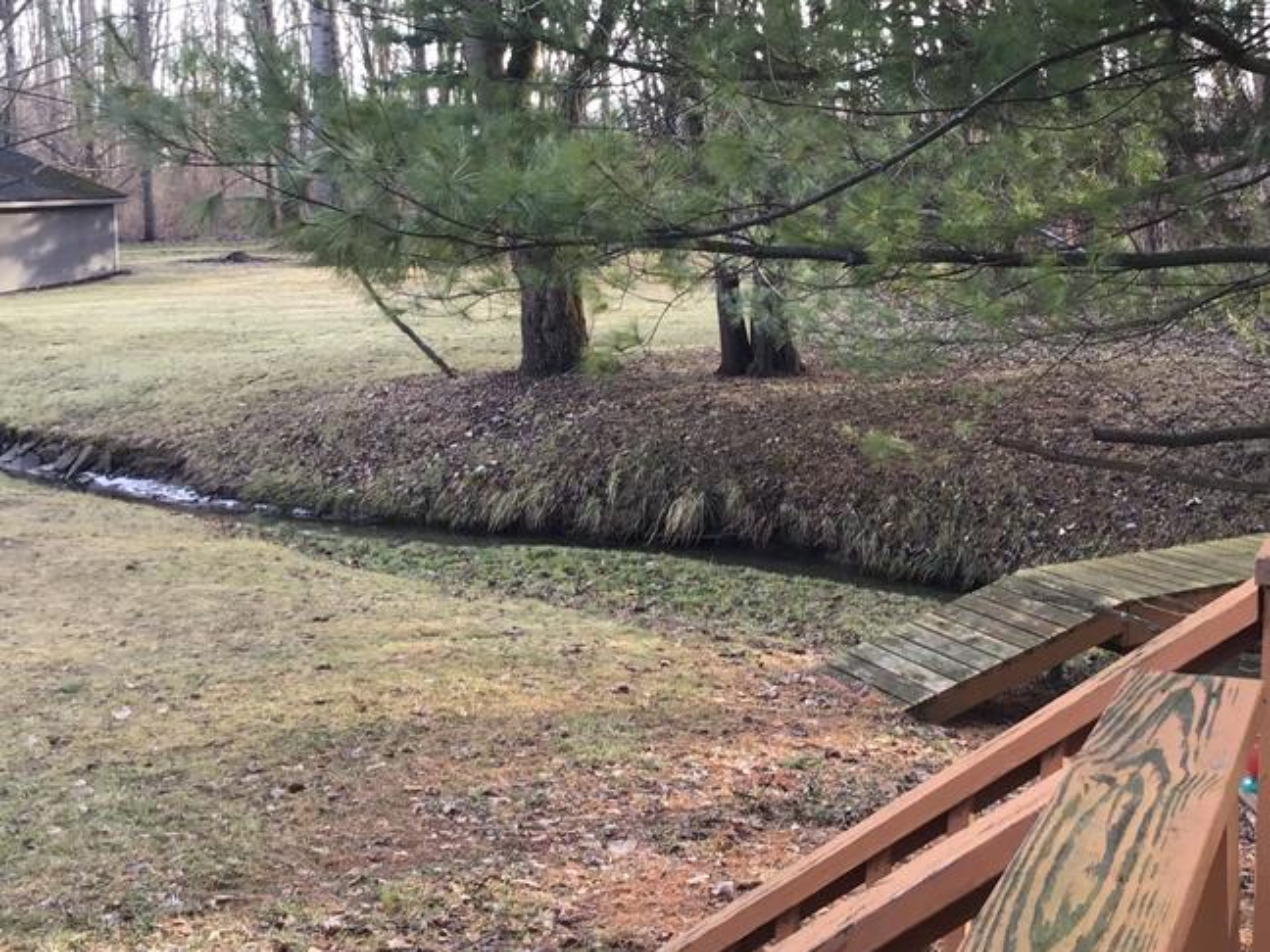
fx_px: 1798
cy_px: 392
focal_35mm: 49
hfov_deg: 38.9
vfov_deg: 29.6
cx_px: 690
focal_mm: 3.3
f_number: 2.4
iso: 32
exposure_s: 1/60
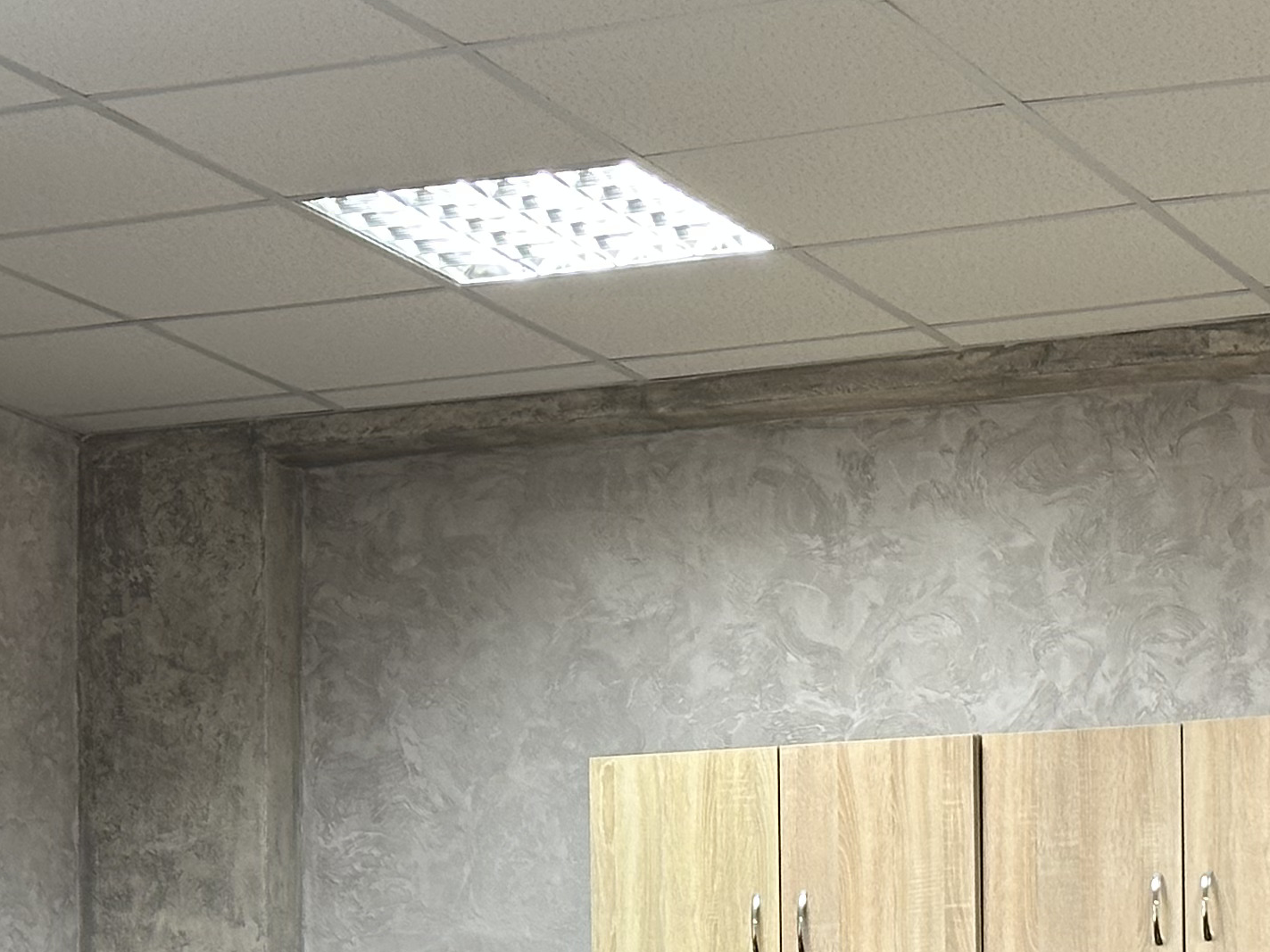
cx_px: 763
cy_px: 1057
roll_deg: +1.1
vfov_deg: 10.8
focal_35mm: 136
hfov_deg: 14.5
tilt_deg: +5.4
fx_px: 4989
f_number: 1.78
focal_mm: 6.86
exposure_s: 1/50
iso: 160
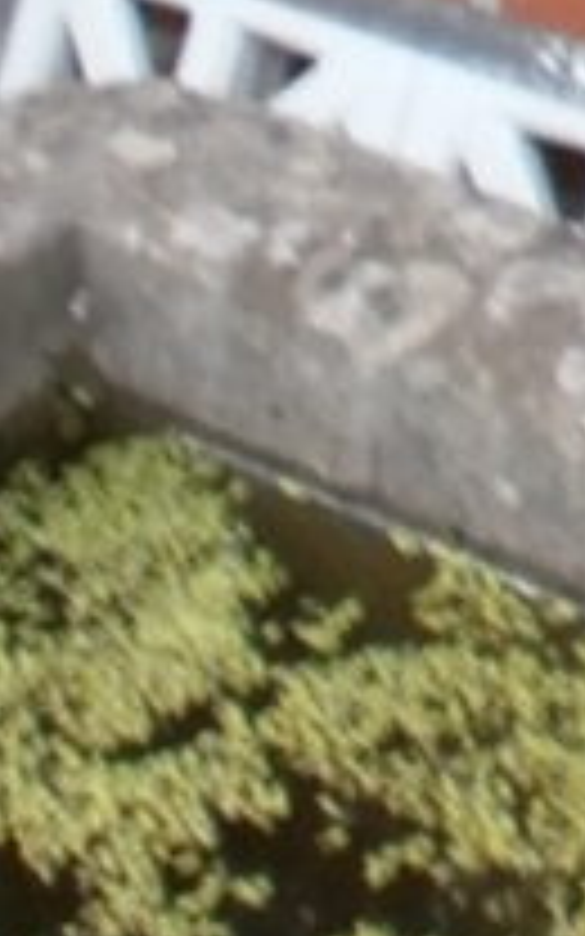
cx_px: 1863
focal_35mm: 176
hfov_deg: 6.6
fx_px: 4490
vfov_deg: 9.8
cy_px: -1634
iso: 100
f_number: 2.9
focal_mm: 4.8
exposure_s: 1/160
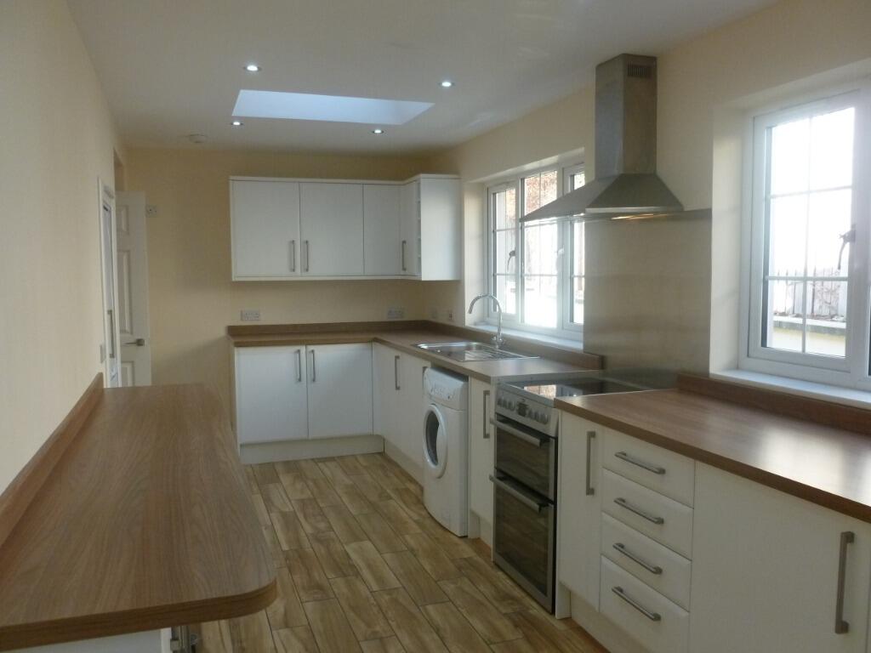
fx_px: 705
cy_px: 326
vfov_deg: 49.7
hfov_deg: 63.4
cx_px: 436
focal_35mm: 28
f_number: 3.3
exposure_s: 1/60
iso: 250
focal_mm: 5
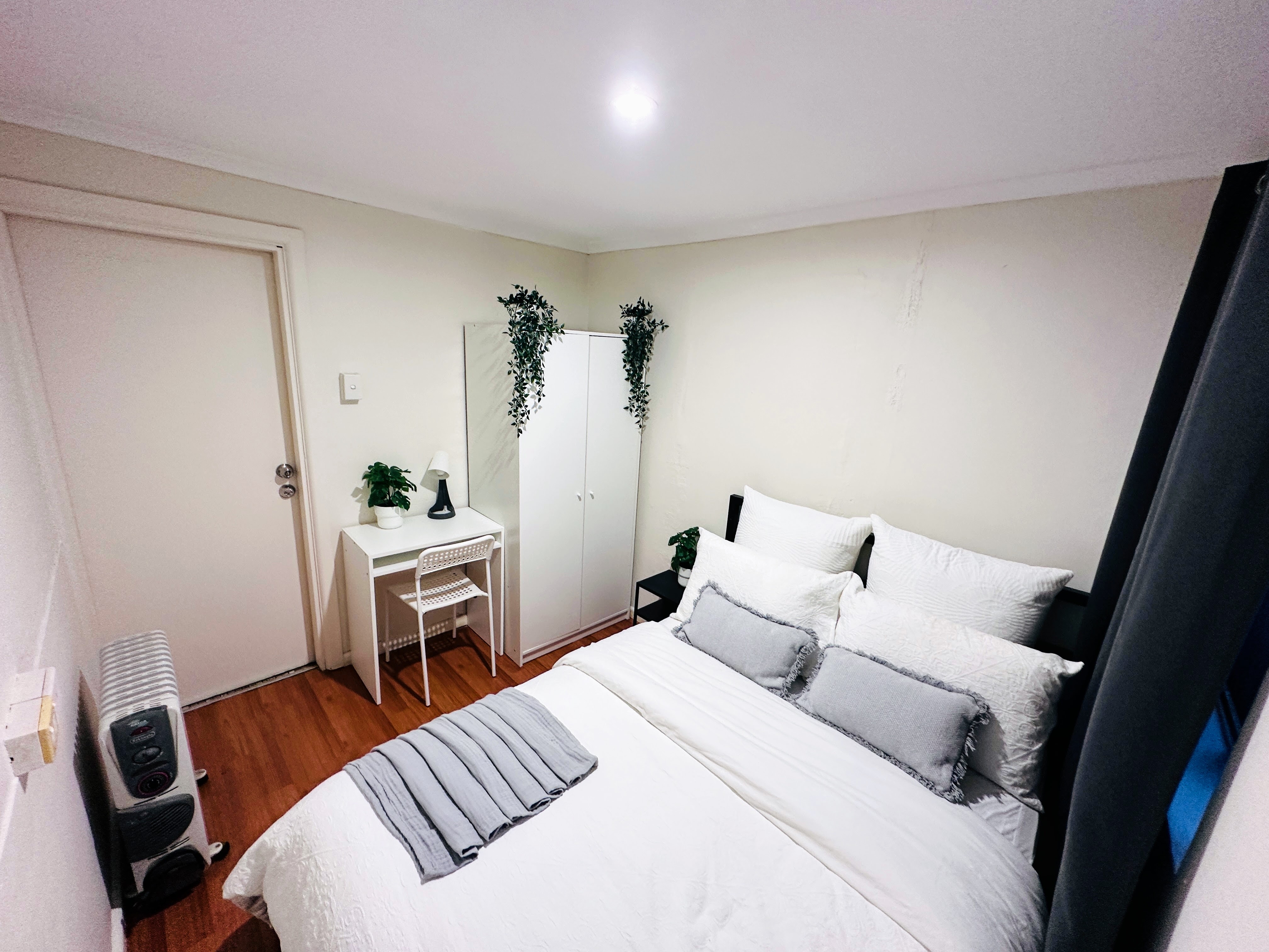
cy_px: 476
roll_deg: -4.1
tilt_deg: -14.8
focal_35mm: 14
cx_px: 634
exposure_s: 1/50
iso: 160
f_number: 2.2
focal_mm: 2.22
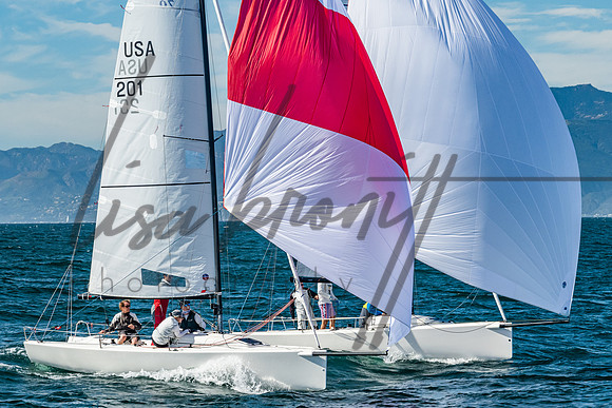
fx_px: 2957
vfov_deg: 7.9
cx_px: 327
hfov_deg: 11.8
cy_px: 236
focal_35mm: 174
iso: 400
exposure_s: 1/500
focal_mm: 120
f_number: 10
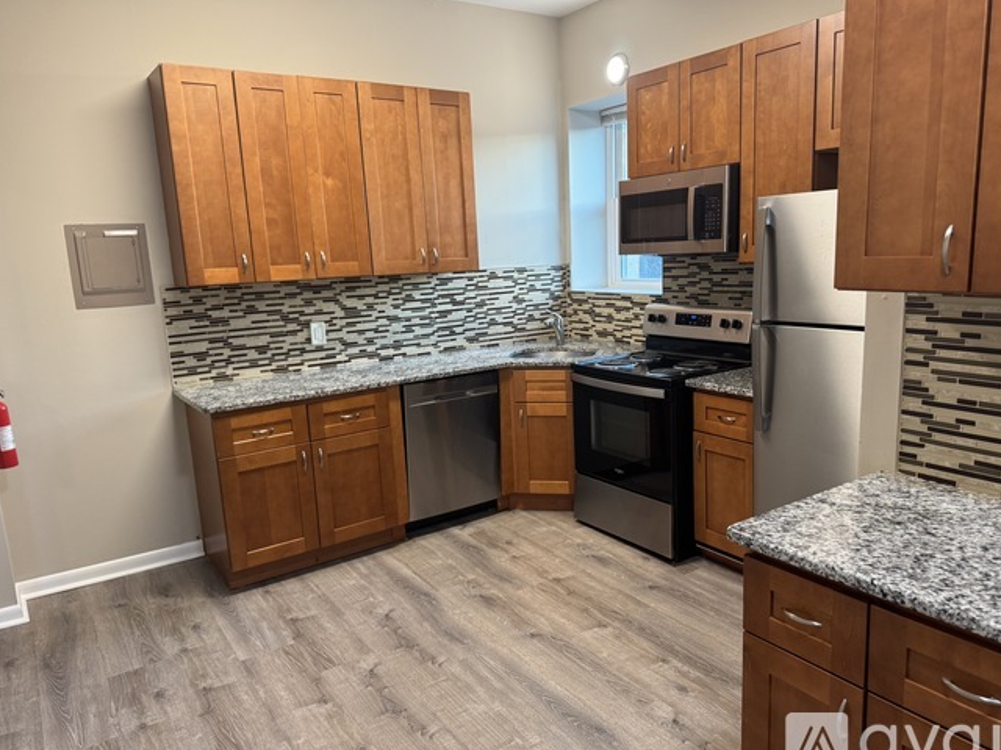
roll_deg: +1.9
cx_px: 517
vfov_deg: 54.9
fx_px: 723
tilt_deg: -10.8
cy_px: 384
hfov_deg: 69.4
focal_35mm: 25
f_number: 1.78
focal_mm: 6.76
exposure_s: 1/60
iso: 200
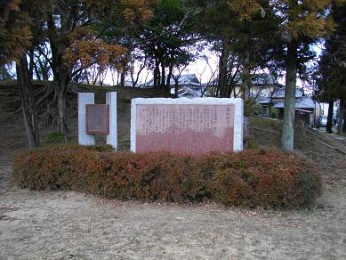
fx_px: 320
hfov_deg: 56.8
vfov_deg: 44.2
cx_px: 173
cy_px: 130
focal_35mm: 32
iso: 100
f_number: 2.9
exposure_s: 1/125
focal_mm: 5.7
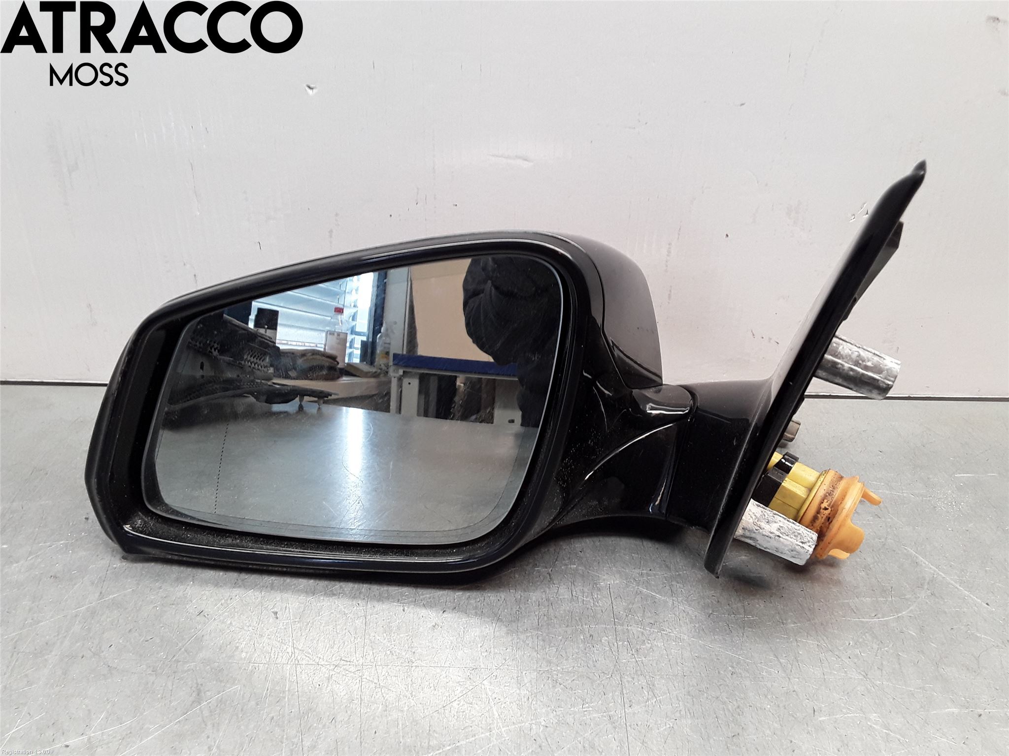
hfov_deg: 63.4
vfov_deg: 49.7
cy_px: 378
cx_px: 504
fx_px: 816
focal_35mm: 28
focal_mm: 2.91
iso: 50
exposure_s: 1/50
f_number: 1.9
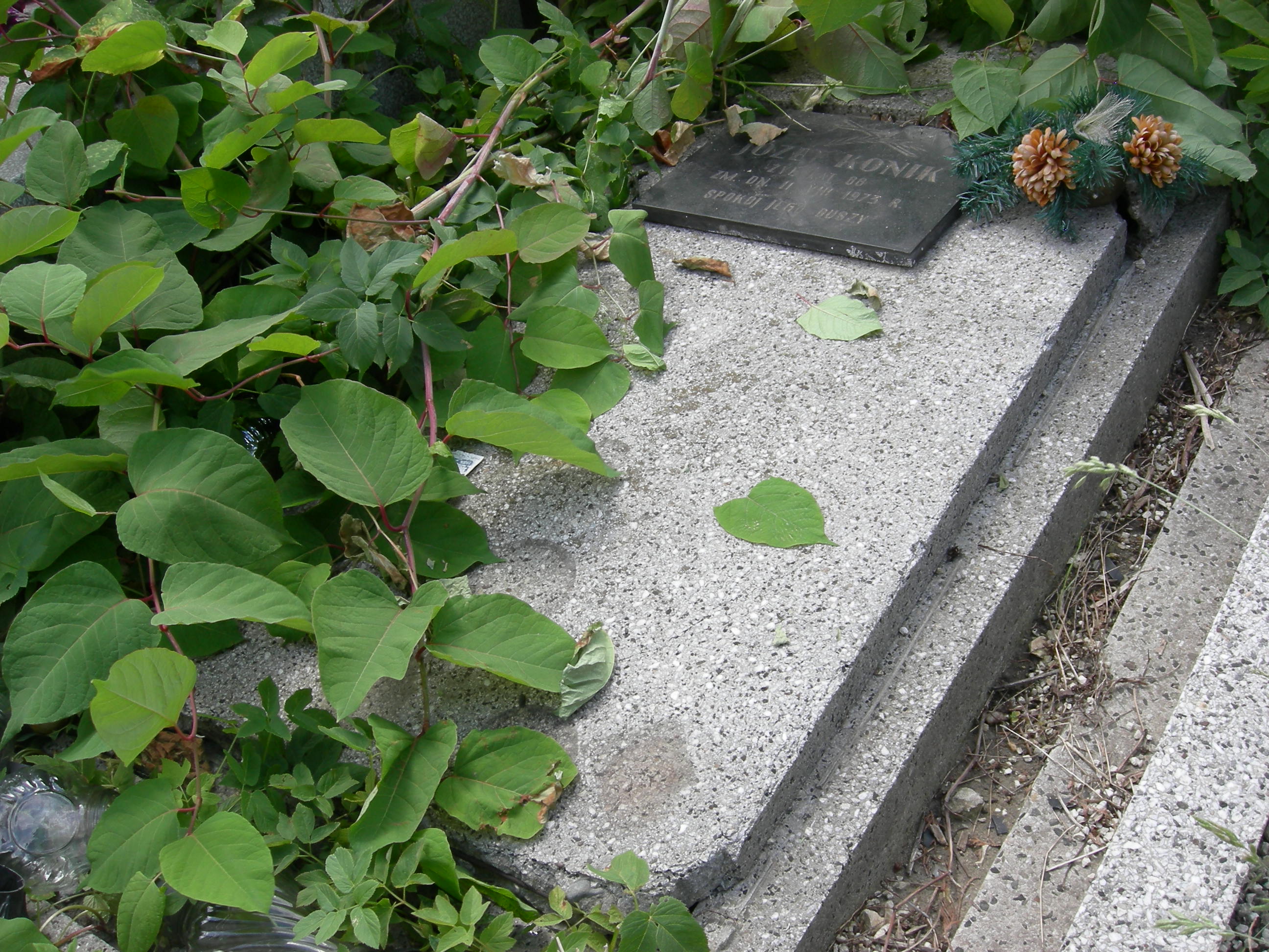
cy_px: 476
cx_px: 634
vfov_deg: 39.7
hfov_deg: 51.4
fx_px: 1320
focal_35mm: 36
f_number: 4.8
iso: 64
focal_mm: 7.5
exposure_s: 1/137
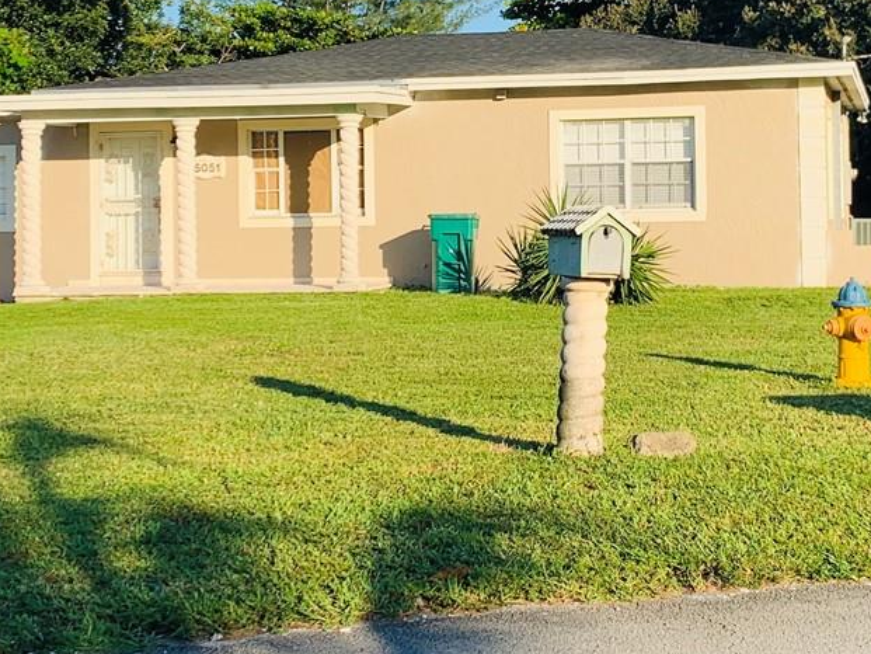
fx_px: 1686
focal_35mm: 67
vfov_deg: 21.8
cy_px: 174
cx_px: 504
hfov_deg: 28.9
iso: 25
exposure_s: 1/1513
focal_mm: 4.25
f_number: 1.8
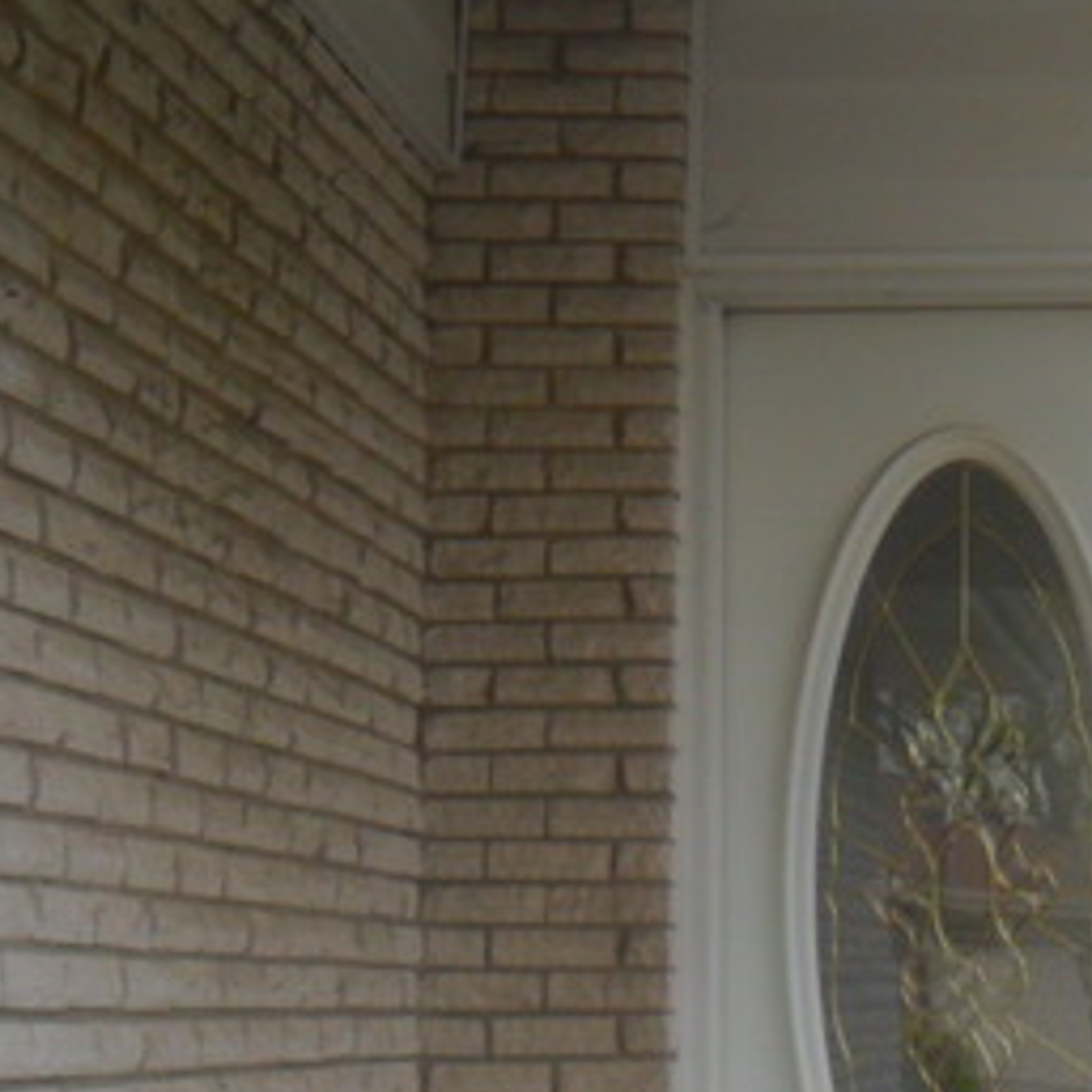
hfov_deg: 17.2
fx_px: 3462
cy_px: 676
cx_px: 1258
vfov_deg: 17.9
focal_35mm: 97
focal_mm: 7.8
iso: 100
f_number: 4.5
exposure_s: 1/90
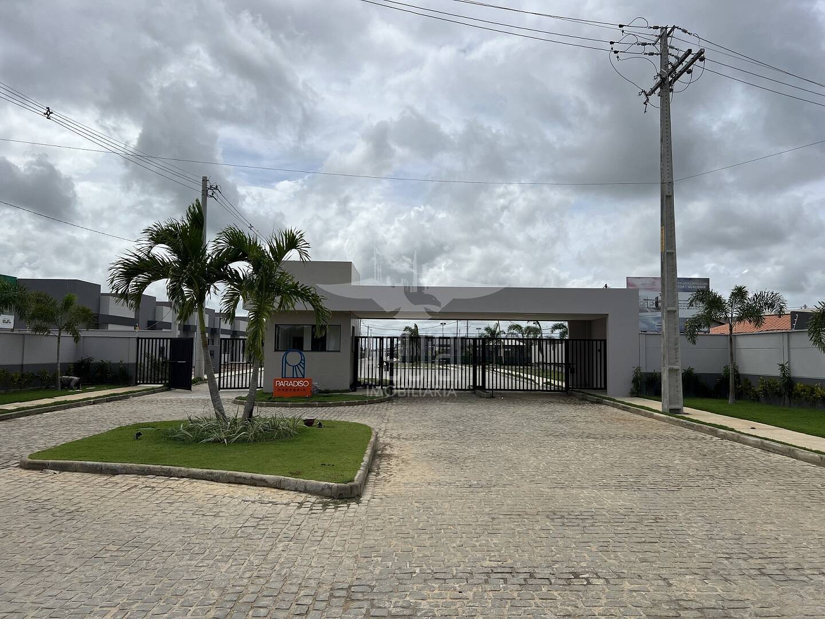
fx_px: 620
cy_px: 310
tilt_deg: +3.8
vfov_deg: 53.1
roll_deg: -0.8
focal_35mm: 26
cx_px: 412
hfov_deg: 67.3
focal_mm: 5.7
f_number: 1.5
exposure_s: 1/10309
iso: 50
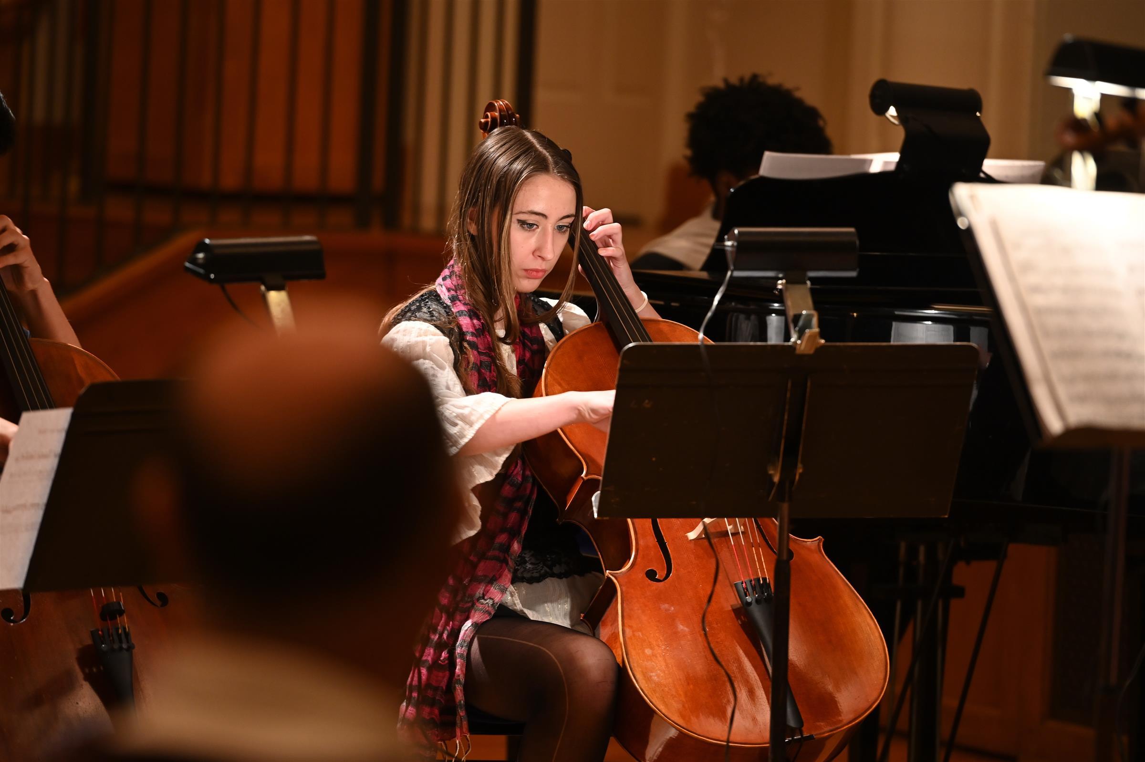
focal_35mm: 200
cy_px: 381
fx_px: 6357
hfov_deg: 10.3
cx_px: 572
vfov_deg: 6.9
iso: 1600
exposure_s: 1/80
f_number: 4
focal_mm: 200
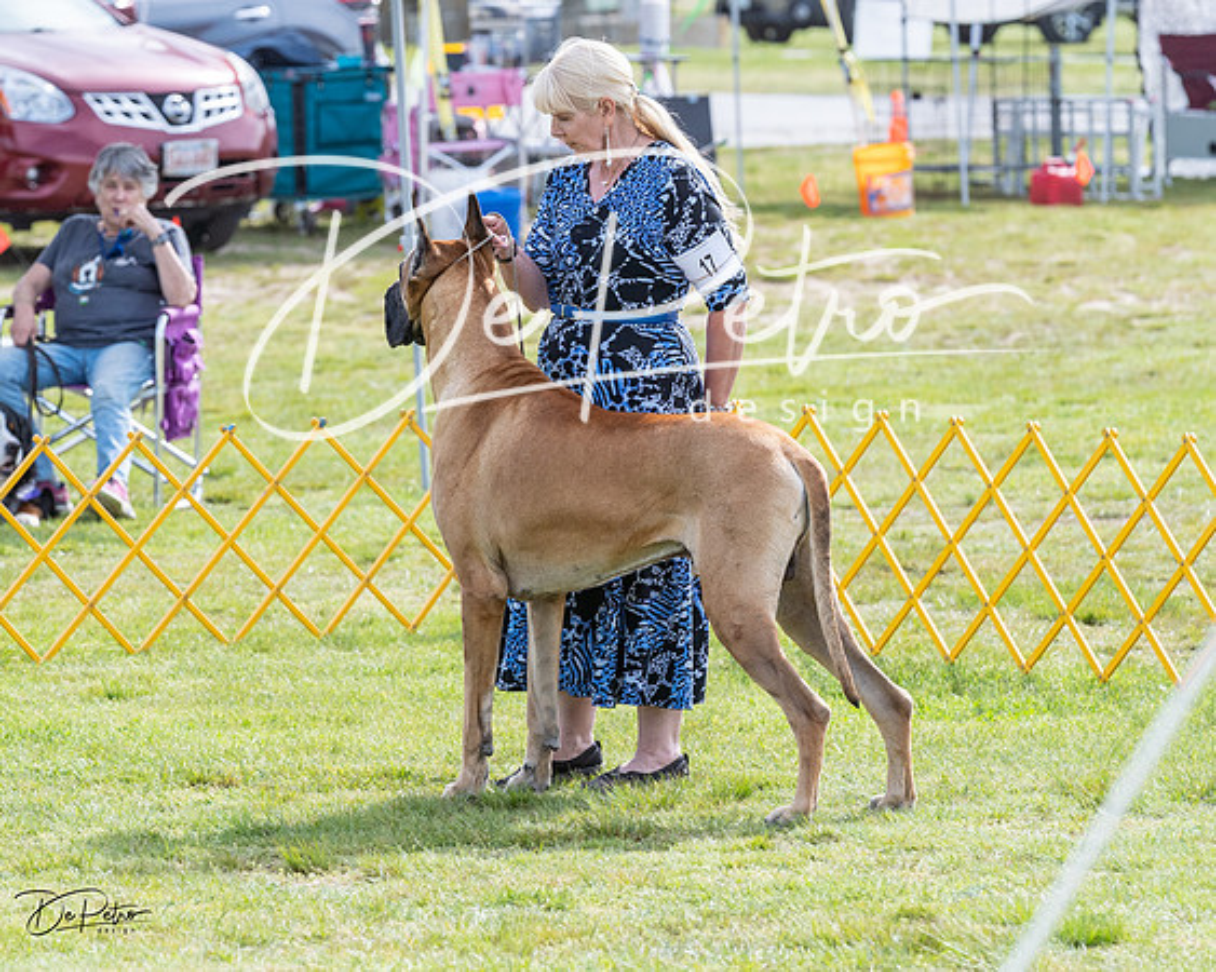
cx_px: 514
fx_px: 8188
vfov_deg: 6.8
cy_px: 423
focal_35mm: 228
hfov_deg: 8.5
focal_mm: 179
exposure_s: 1/1250
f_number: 5.6
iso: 640
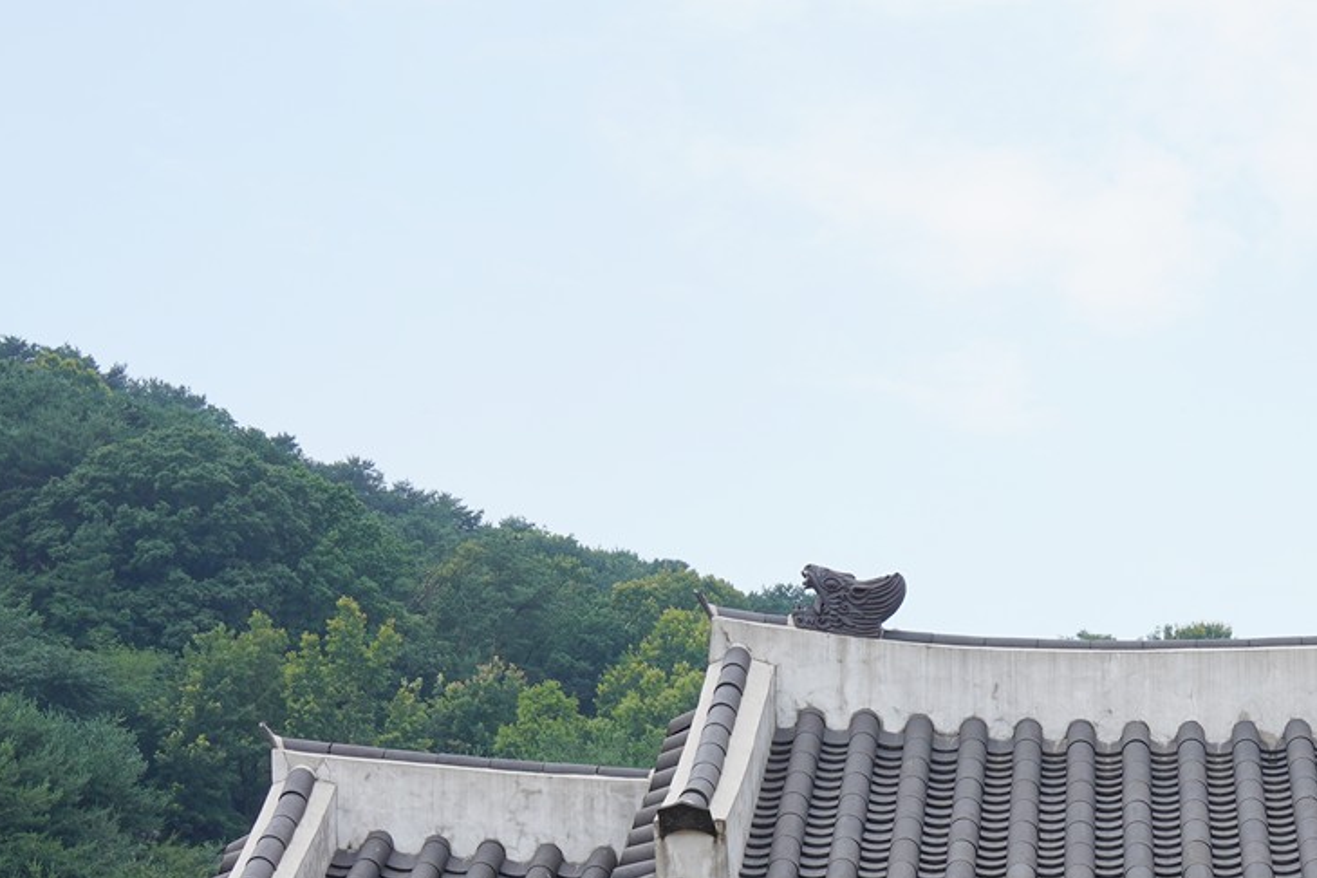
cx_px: 1191
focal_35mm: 96
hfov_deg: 20.8
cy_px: 1174
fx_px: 3512
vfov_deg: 13.7
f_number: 13
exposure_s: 1/125
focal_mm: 35
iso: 200
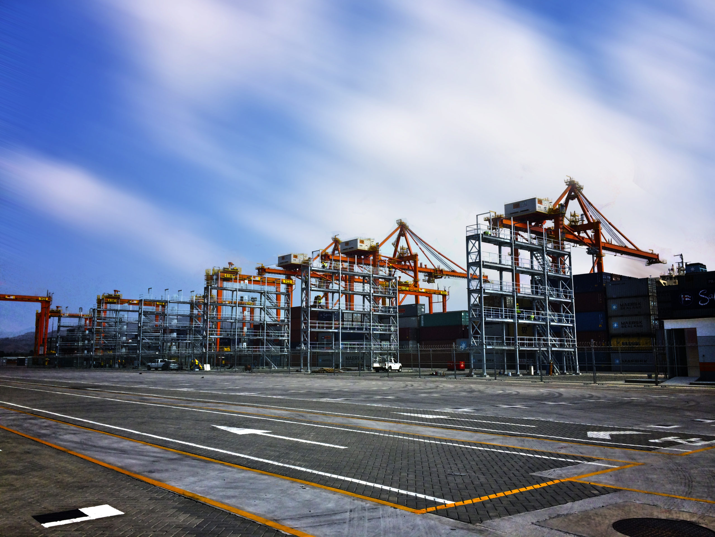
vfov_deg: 46.8
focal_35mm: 30
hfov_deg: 60.0
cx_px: 358
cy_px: 268
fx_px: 620
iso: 40
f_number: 2.2
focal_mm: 4.12
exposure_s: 1/3731
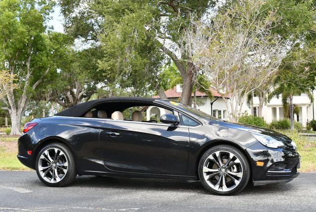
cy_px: 106
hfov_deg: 41.1
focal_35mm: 48
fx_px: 422
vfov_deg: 28.1
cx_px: 158
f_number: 5.6
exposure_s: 1/250
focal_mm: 24
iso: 320
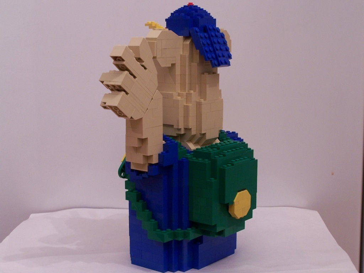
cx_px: 182
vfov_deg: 21.9
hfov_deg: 29.0
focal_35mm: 67
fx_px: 705
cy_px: 136
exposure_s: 1/3
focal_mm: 11.1
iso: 80
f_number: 3.2
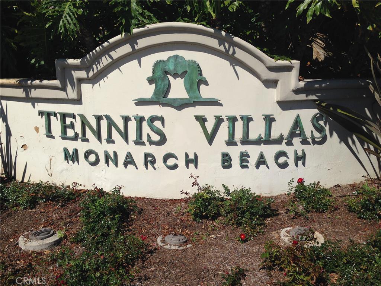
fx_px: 363
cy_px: 143
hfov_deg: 55.4
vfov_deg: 42.9
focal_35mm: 33
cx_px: 190
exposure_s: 1/3390
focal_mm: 4.12
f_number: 2.4
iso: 50
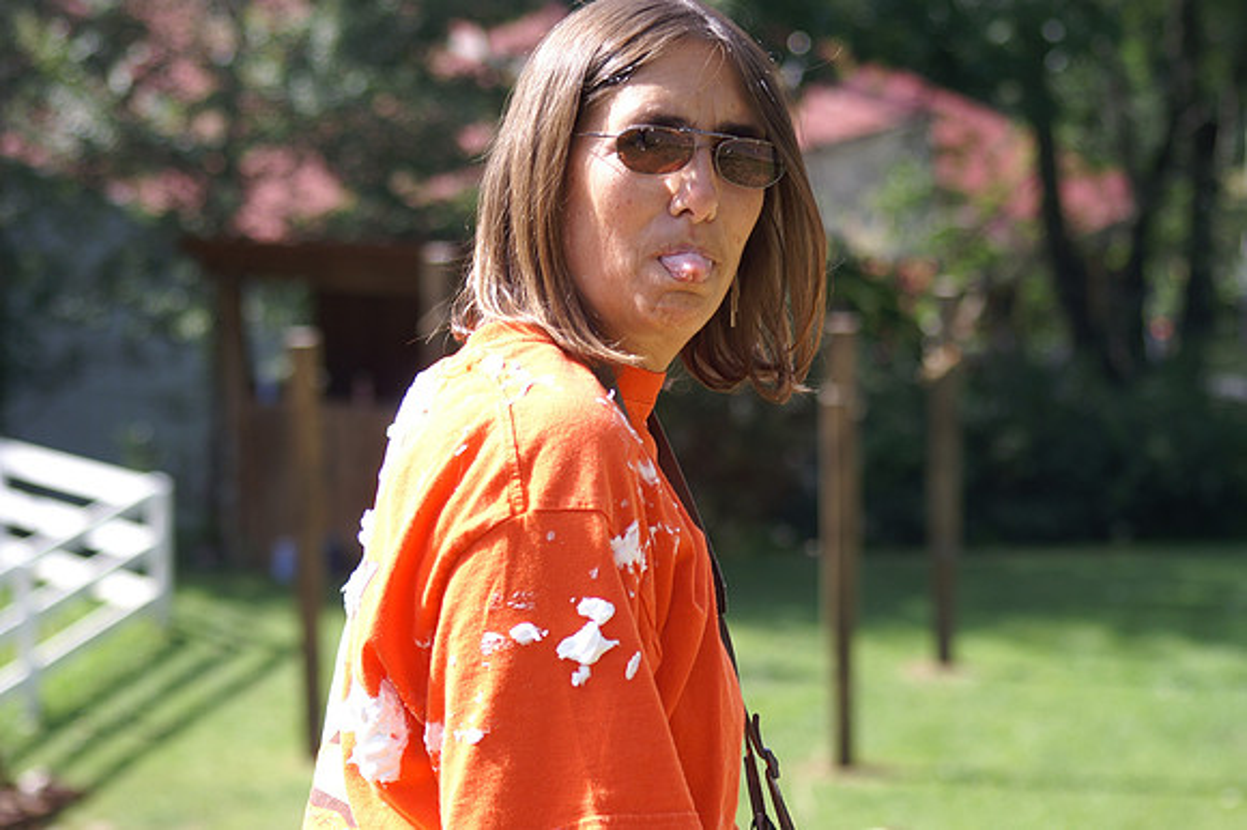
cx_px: 624
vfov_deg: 13.0
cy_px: 415
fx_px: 3635
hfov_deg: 19.5
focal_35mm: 105
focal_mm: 70
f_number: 5
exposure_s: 1/250
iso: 100
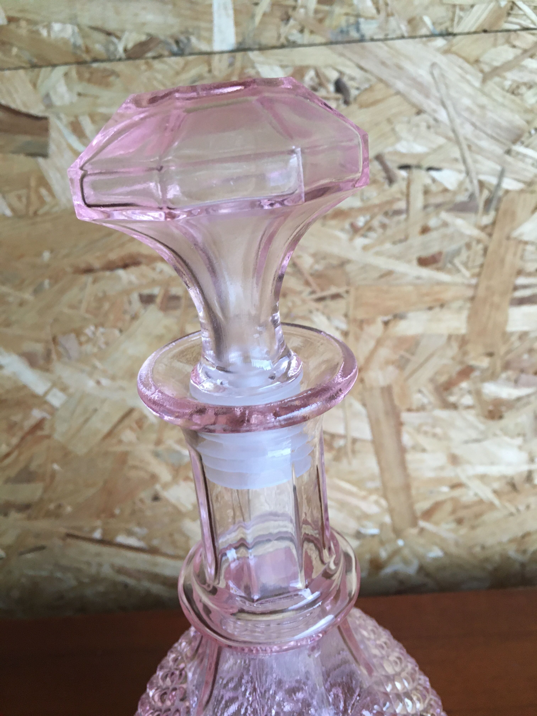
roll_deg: +4.6
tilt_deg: -23.2
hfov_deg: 48.2
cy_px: 358
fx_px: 600
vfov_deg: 61.7
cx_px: 268
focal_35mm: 29
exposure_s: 1/33
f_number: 2.2
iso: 160
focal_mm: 4.15
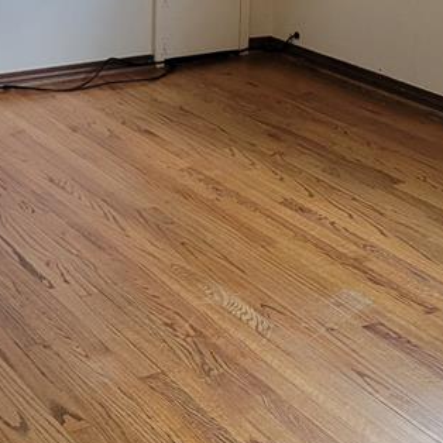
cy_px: -56
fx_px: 1086
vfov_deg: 21.7
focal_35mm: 75
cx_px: -32
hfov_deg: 21.9
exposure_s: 1/120
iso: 250
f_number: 1.8
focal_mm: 5.4
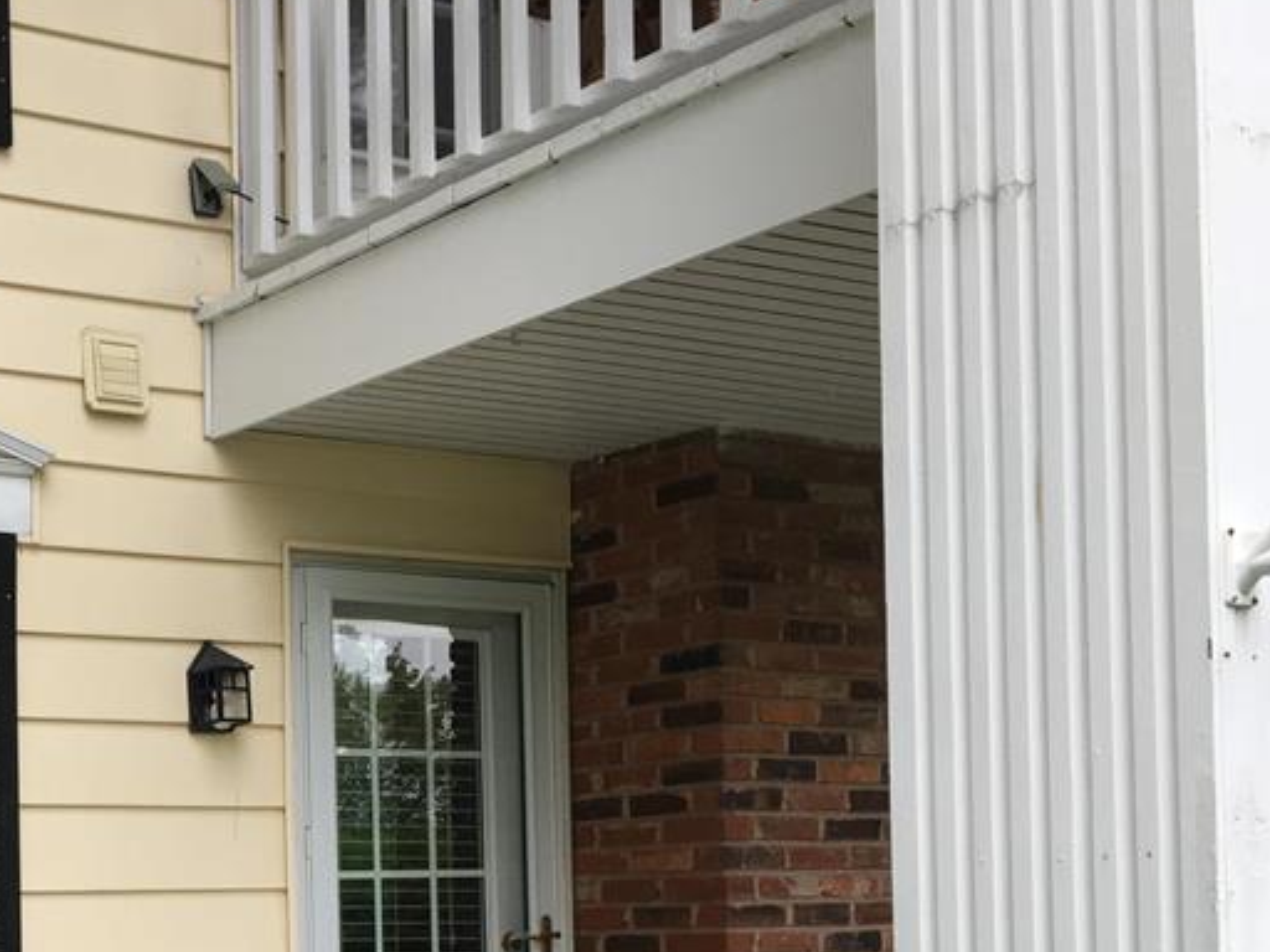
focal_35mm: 58
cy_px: 920
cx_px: 45
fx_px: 2128
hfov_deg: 31.1
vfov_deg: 24.3
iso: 40
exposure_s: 1/120
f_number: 2.2
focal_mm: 4.15
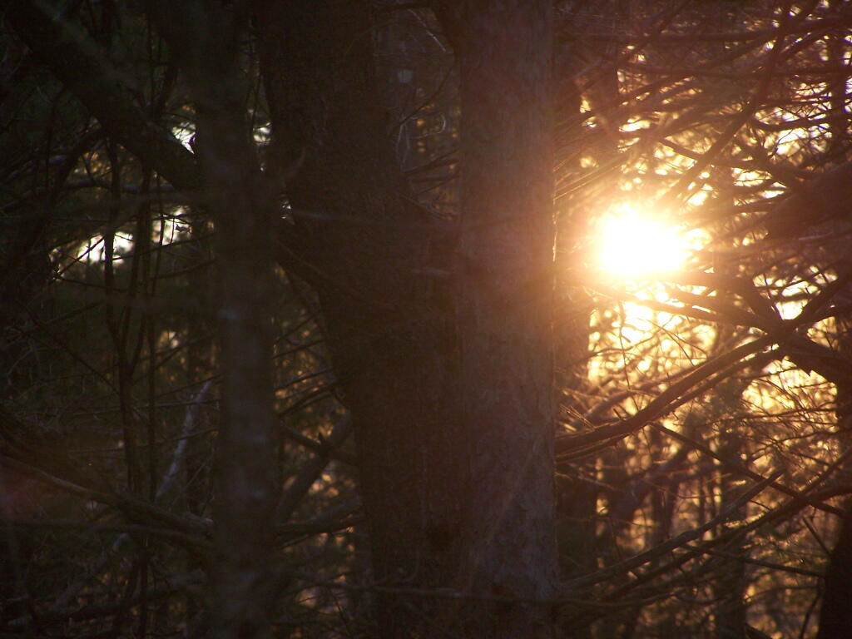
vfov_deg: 4.2
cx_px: 426
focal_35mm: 357
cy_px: 320
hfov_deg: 5.6
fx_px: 8787
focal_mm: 59.2
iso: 200
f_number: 3.6
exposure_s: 1/320
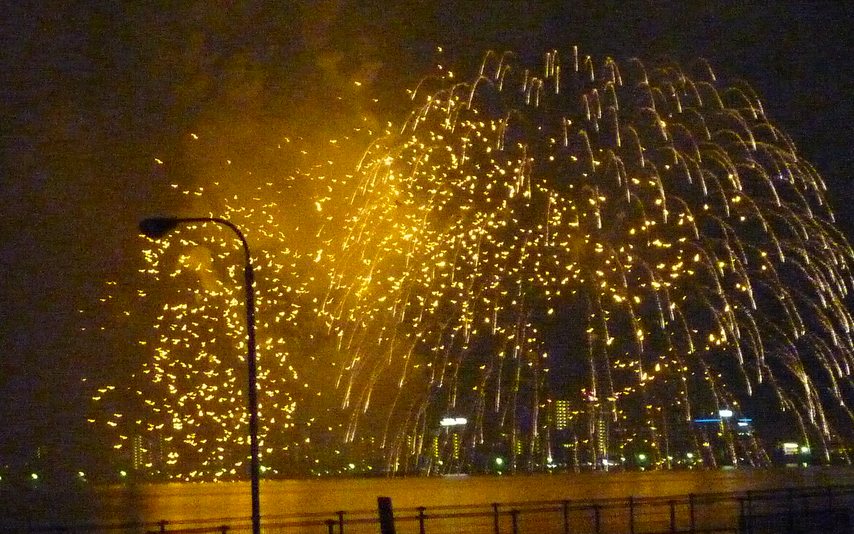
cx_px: 427
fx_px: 2793
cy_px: 254
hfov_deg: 17.4
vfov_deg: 10.9
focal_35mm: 120
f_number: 4
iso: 1600
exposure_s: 1/8
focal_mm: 10.3
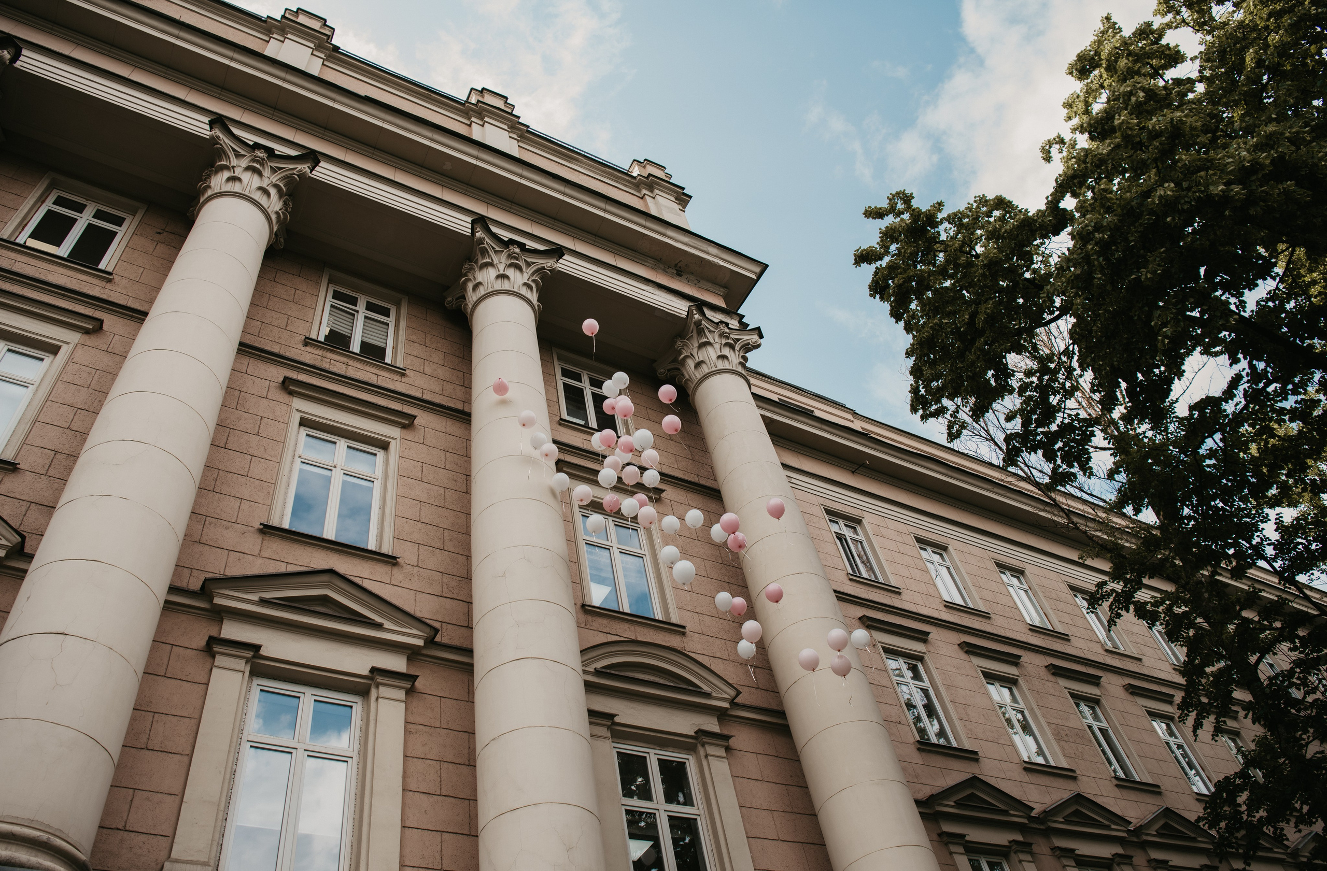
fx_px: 919
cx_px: 637
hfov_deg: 71.6
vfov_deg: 50.7
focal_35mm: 25
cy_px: 459
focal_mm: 24
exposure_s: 1/400
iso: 250
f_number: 5
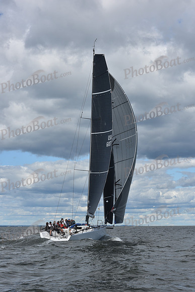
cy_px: 146
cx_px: 98
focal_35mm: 70
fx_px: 568
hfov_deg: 19.5
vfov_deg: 28.8
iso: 250
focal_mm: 70
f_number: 11
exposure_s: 1/640
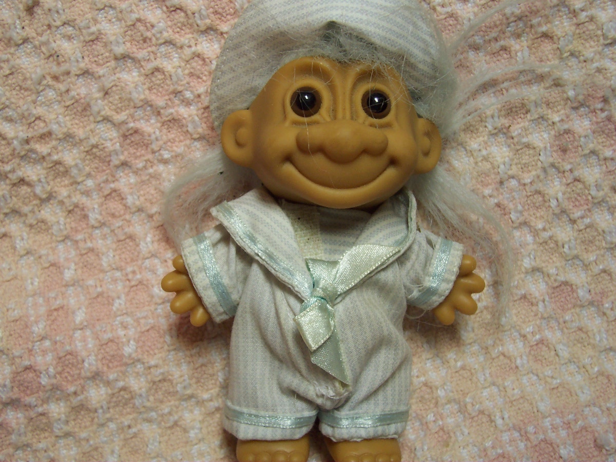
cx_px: 308
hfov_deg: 50.1
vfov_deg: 38.7
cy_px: 231
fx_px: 658
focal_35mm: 37
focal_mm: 5.6
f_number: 2.8
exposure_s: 1/60
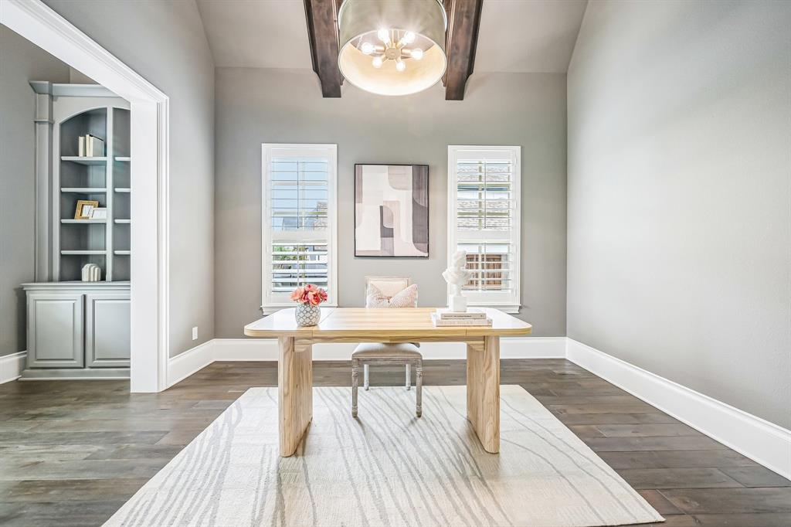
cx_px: 396
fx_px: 307
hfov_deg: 104.3
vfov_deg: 81.2
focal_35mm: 14
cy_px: 264
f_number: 9
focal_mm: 14
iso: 250
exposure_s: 1/25
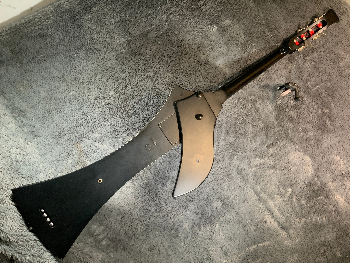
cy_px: 132
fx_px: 293
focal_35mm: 29
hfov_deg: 61.7
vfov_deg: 48.2
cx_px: 175
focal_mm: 3
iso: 64
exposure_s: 1/52
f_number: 1.8
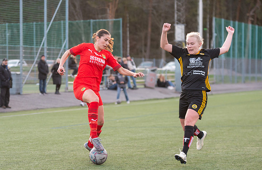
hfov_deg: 15.4
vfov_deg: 10.0
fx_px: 971
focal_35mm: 134
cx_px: 95
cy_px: 111
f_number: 3.2
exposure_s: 1/640
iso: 1600
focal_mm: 105
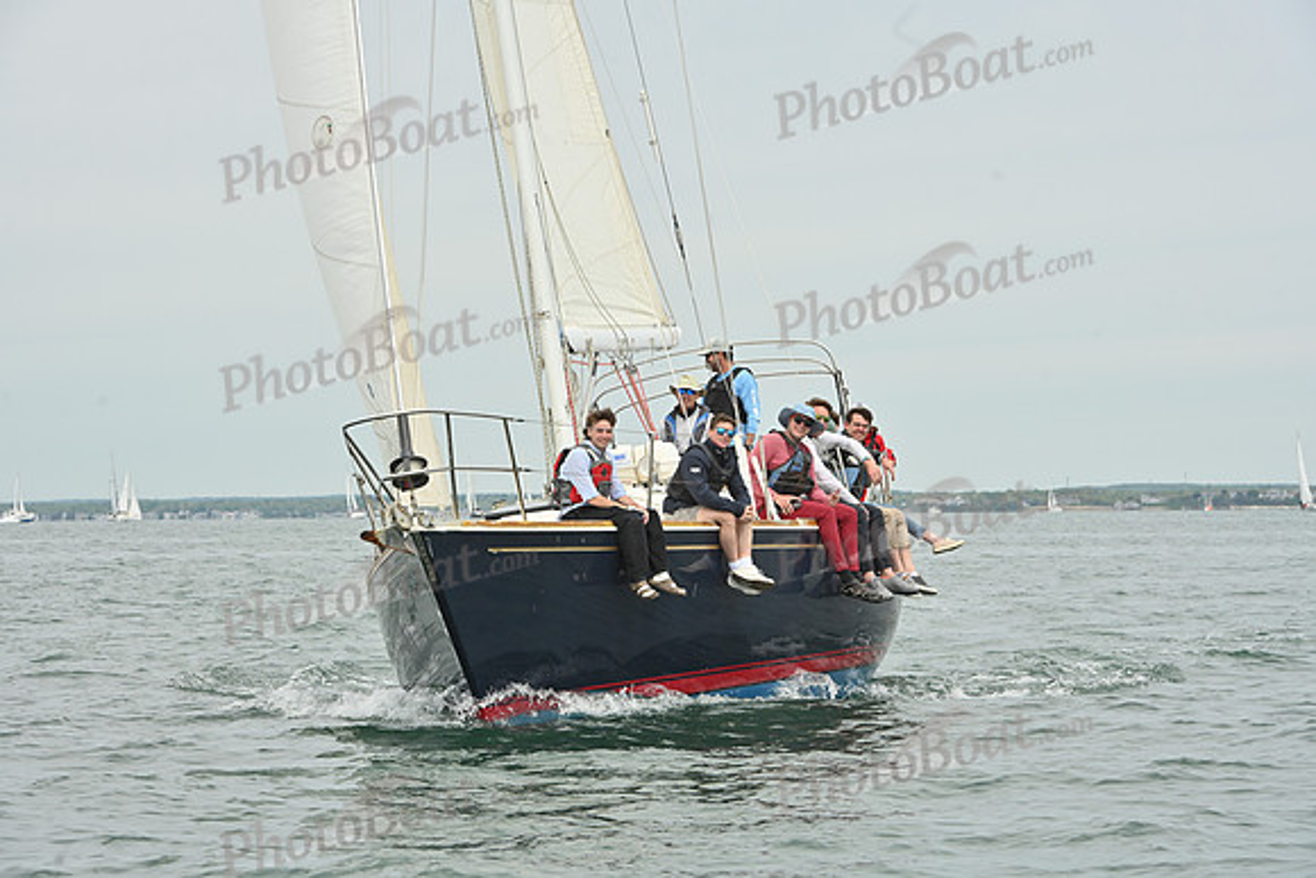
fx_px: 4570
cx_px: 658
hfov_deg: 16.4
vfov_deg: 11.0
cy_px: 439
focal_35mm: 125
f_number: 11
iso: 320
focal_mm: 125
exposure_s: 1/800
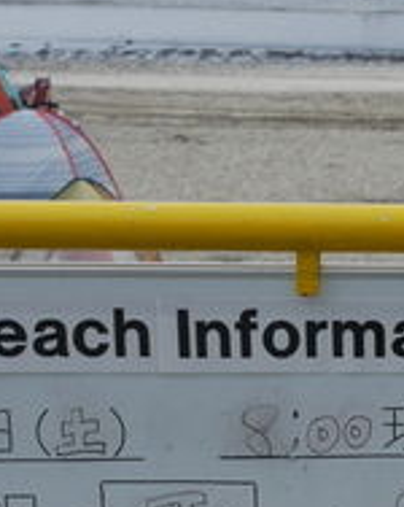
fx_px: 2156
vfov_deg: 13.4
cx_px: 607
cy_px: 334
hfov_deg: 10.3
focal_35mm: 144
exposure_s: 1/1300
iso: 200
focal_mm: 17
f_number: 5.6
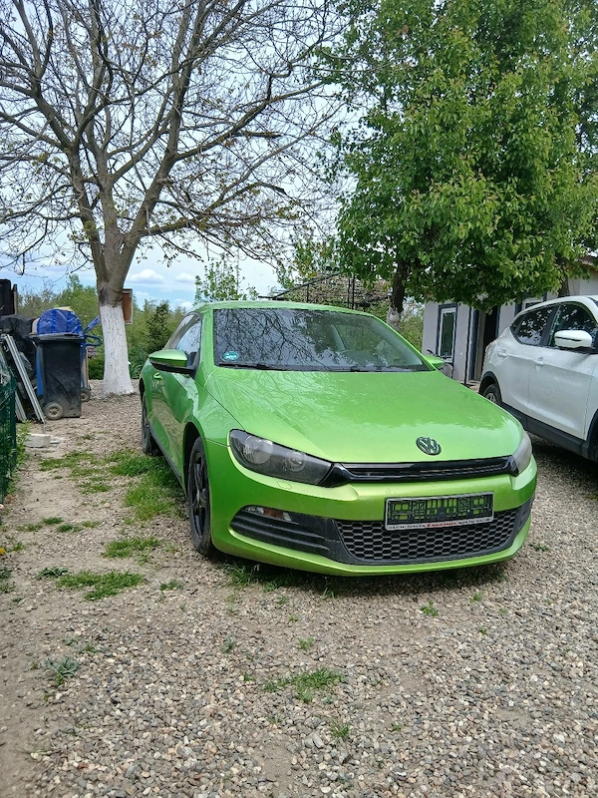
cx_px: 299
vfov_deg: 67.3
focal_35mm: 26
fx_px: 599
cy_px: 399
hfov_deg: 53.1
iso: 20
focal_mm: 3.98
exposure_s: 1/400
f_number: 1.8
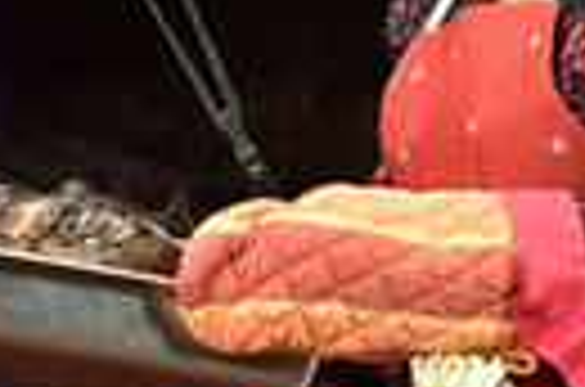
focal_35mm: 1249
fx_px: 20247
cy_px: -94
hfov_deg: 1.7
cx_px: -52
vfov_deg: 1.1
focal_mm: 360
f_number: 5.6
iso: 6400
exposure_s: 1/400
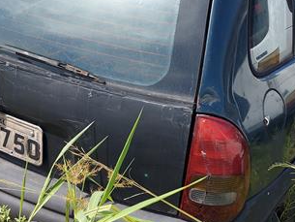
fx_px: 537
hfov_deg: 30.7
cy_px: 82
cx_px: 129
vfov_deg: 23.2
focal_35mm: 63
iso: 32
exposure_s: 1/506
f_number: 1.8
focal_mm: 5.23
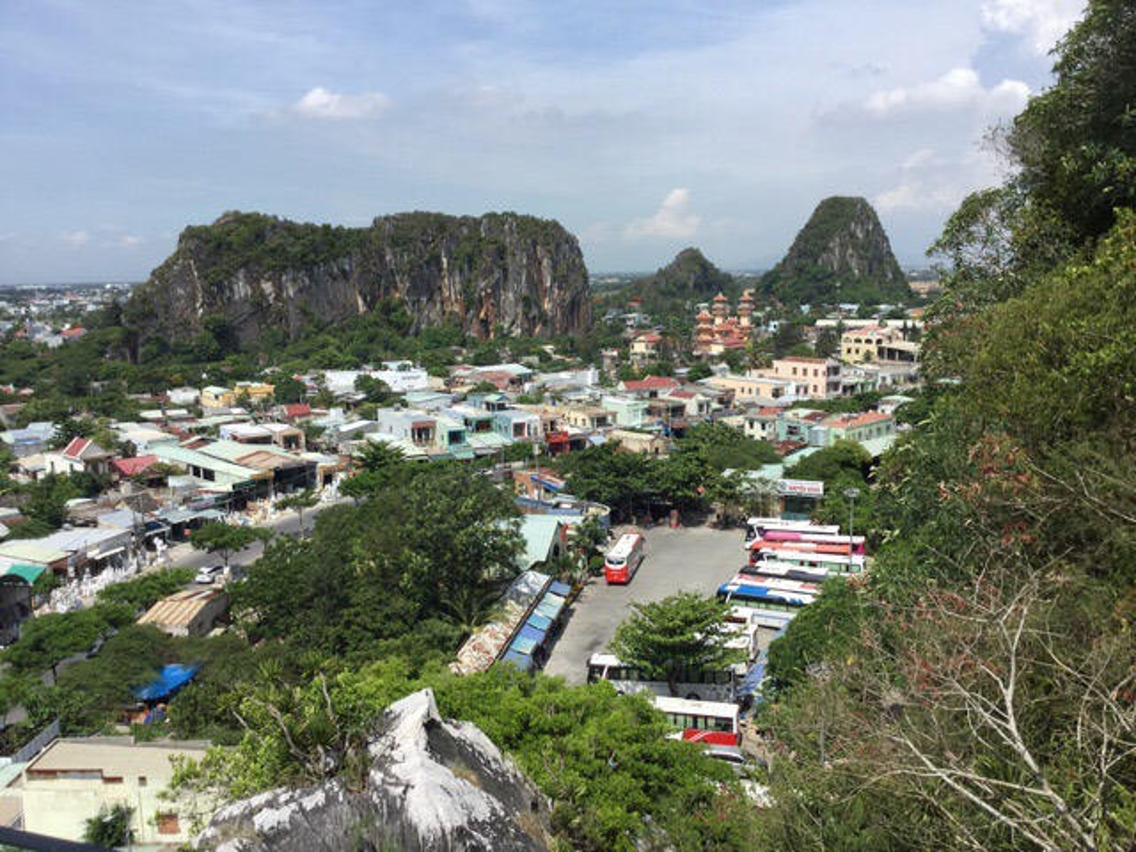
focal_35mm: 31
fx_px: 1017
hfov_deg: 58.4
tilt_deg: -8.9
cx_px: 568
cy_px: 426
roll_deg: -0.5
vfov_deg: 45.4
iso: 25
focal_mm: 3.3
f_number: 2.4
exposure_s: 1/1314
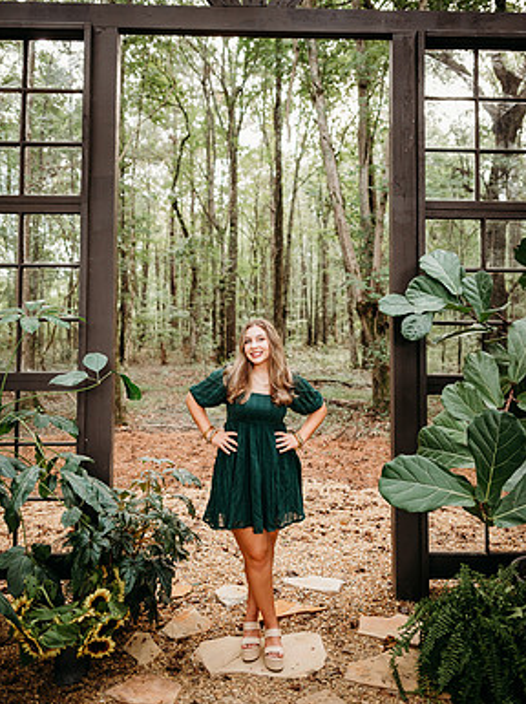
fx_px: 548
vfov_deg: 65.1
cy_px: 302
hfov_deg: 51.3
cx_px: 265
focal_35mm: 27
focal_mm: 24
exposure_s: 1/250
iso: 640
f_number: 2.2
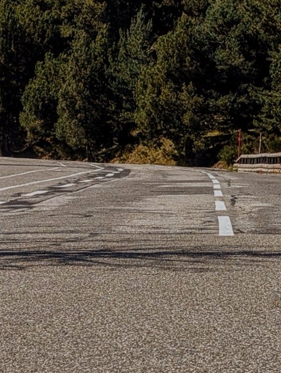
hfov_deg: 9.5
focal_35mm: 156
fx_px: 1684
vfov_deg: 12.6
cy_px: 191
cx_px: 225
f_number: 1.68
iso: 22
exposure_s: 1/1311
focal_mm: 6.9
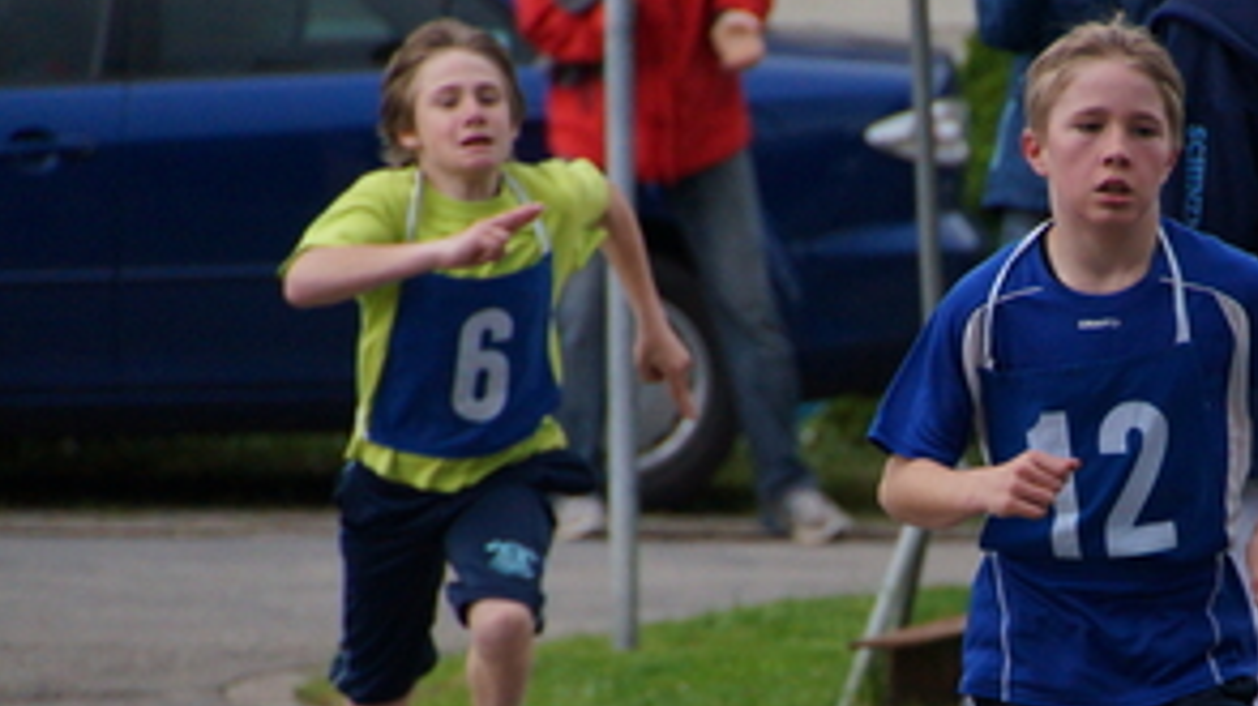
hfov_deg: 3.0
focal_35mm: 721
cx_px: 1151
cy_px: 546
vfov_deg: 1.7
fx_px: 24037
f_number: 6.3
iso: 1250
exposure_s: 1/2000
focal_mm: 250
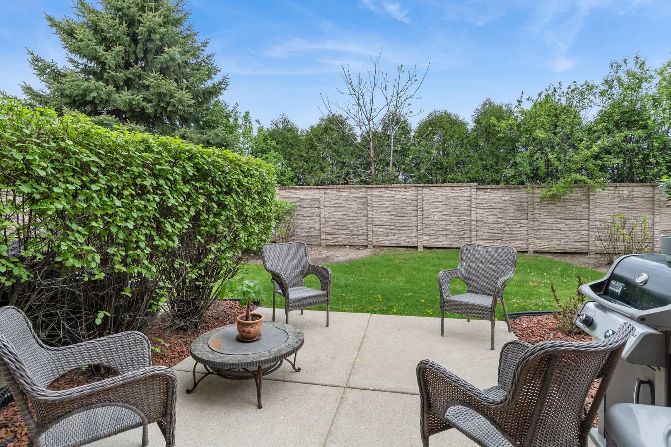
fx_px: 335
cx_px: 336
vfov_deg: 67.4
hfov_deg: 90.0
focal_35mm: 18
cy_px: 224
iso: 250
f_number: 8
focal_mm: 12
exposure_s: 1/640
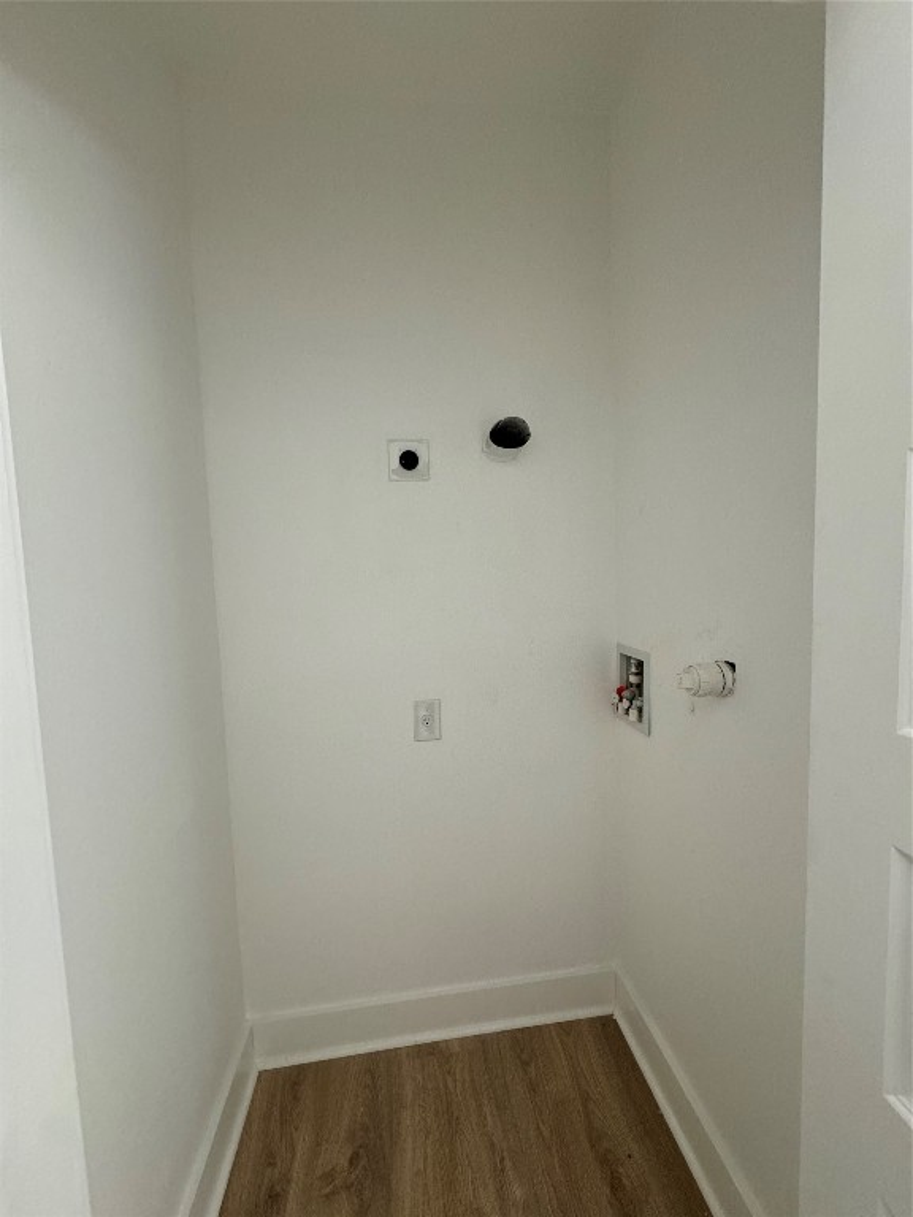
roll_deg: +2.2
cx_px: 456
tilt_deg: -5.8
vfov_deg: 102.1
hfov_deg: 85.7
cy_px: 608
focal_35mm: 14
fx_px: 492
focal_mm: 2.22
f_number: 2.2
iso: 250
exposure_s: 1/99
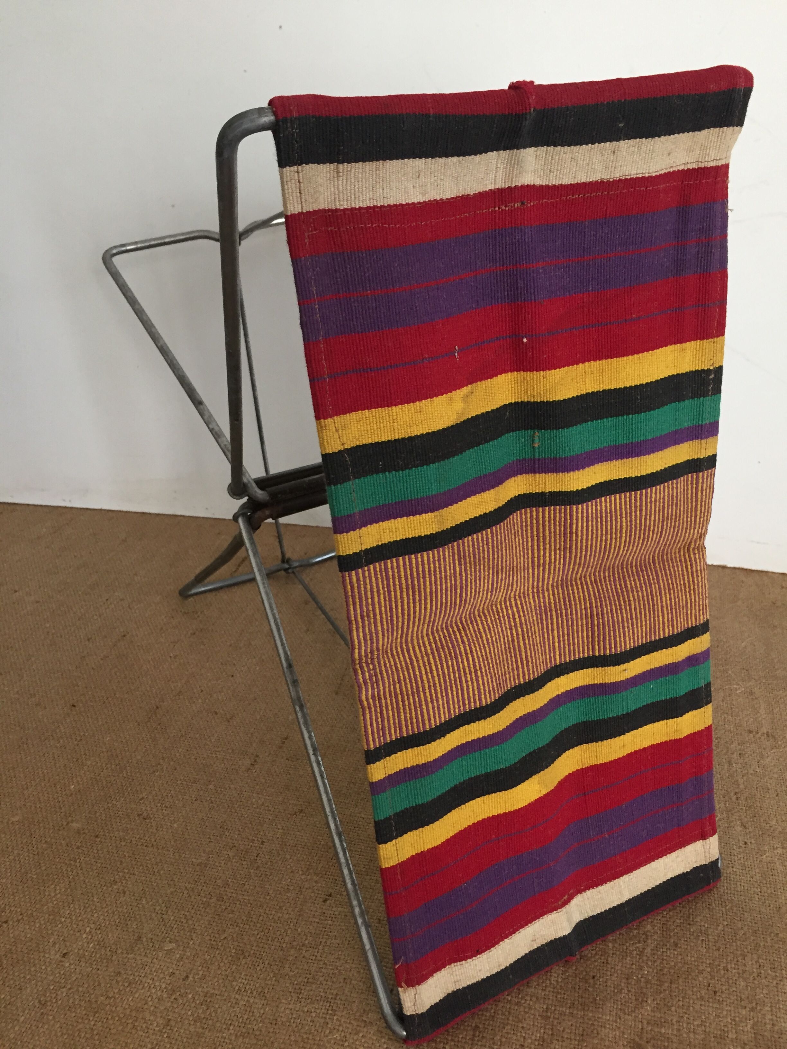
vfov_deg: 61.7
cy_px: 524
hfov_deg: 48.2
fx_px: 879
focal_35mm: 29
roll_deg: +3.1
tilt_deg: -28.1
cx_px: 394
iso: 160
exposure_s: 1/33
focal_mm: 4.15
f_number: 2.2
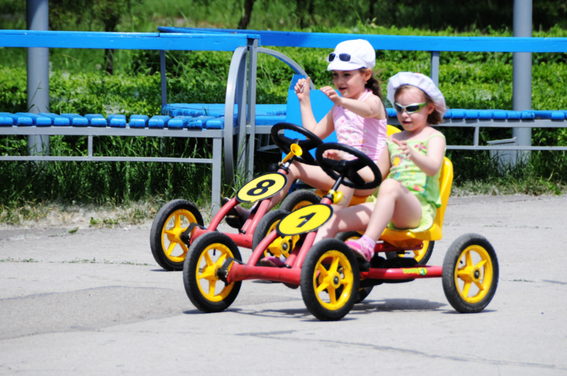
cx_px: 284
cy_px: 188
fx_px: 4719
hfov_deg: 6.9
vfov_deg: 4.6
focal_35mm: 300
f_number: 5.6
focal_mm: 200
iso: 320
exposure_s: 1/1250
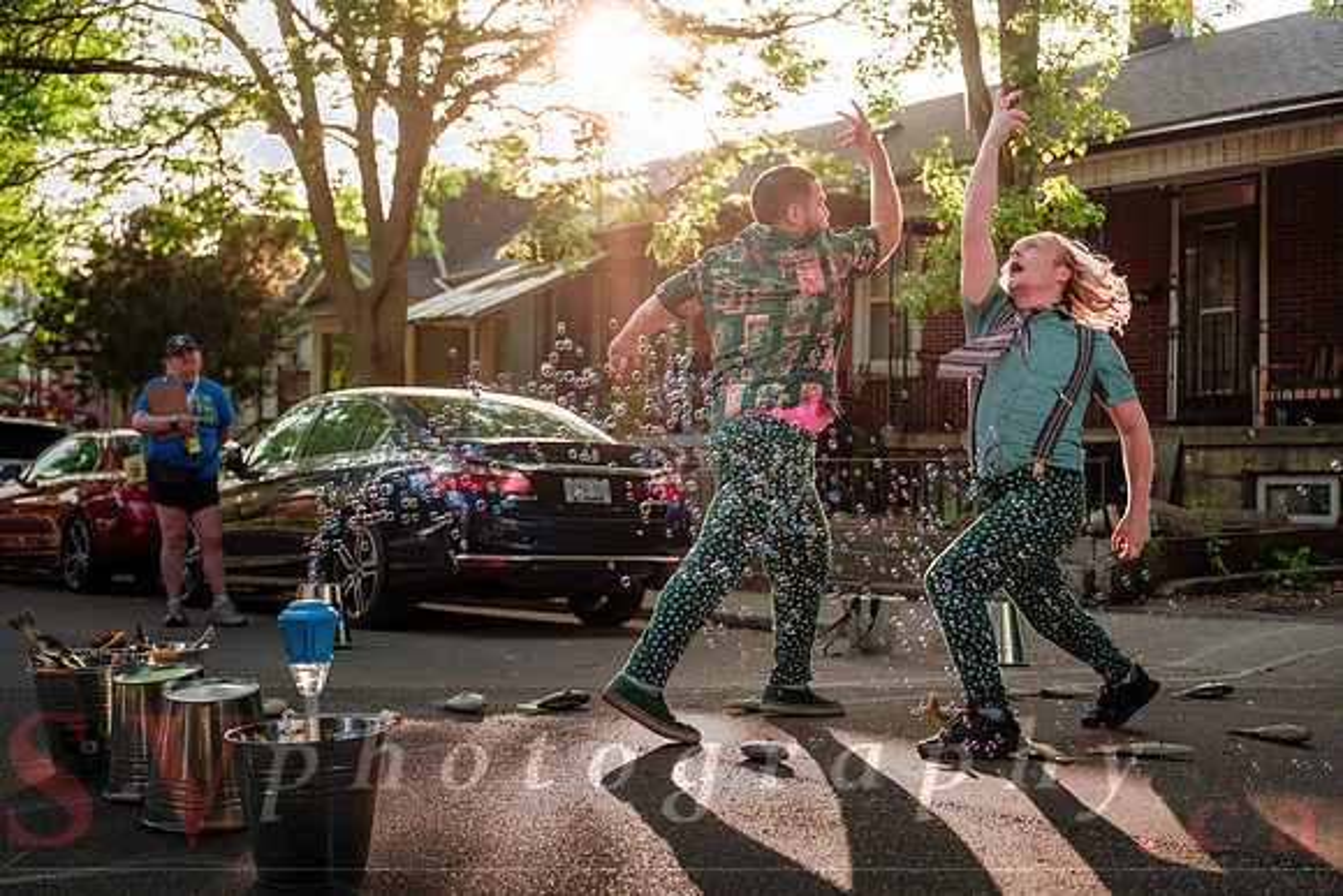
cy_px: 464
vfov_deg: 30.7
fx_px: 1632
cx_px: 672
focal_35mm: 44
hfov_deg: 44.7
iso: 500
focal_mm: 27
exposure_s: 1/2000
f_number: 1.8
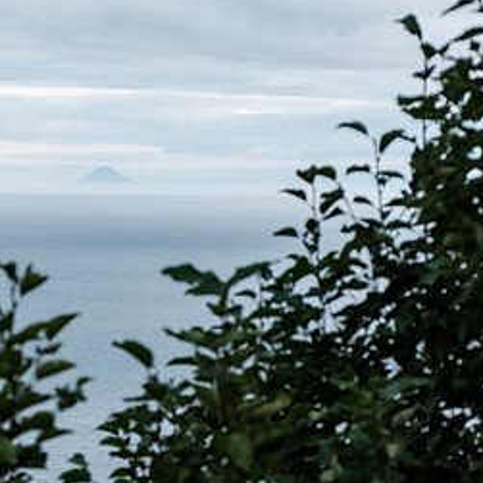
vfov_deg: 10.7
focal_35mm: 163
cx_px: 112
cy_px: 209
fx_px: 2573
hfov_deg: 10.7
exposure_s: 1/640
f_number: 3.6
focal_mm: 55
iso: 320
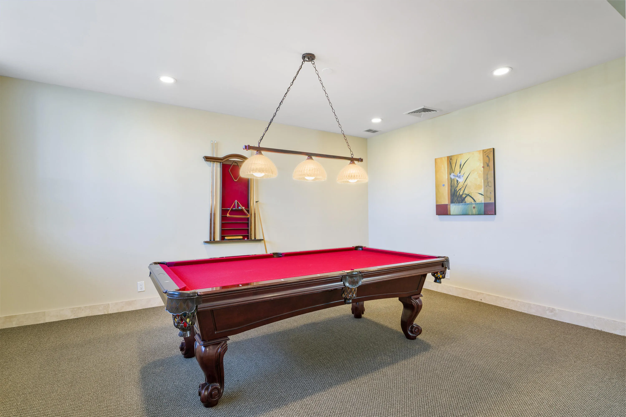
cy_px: 208
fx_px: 296
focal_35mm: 17
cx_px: 313
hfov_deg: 93.3
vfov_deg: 70.4
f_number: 9.5
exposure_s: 1/4
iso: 250
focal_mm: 17
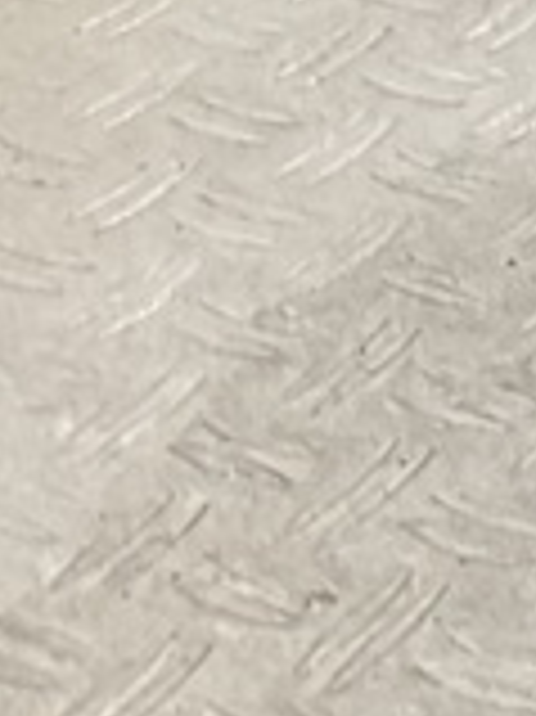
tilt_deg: -18.5
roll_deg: -3.0
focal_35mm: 184
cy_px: -923
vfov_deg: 9.7
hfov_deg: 6.5
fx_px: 3804
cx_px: 2117
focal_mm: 3
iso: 40
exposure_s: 1/100
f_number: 1.8
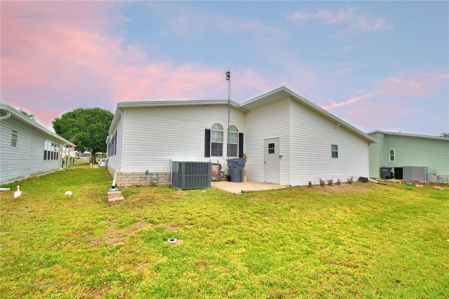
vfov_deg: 77.3
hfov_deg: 100.4
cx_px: 224
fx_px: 187
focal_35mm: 15
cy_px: 150
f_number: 4.5
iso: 100
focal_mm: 10
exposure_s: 1/800
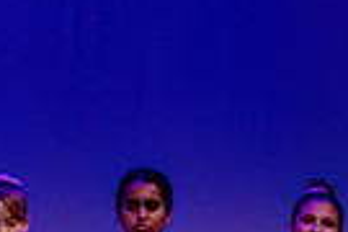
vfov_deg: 1.9
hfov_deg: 2.9
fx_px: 6930
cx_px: -234
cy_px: 518
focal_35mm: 717
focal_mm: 145
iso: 1000
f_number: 2.8
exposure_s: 1/640
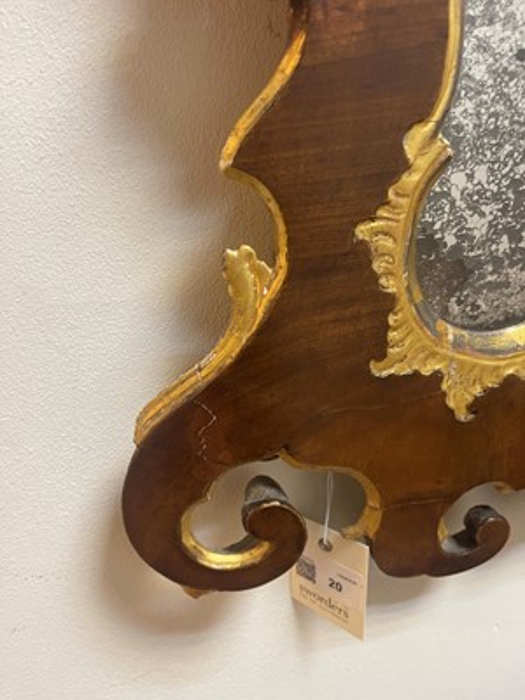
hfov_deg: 54.9
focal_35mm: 25
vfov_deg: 69.4
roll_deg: +1.4
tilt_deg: -21.1
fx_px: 506
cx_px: 262
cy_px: 350
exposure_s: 1/50
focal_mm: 5.1
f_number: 1.6
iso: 160
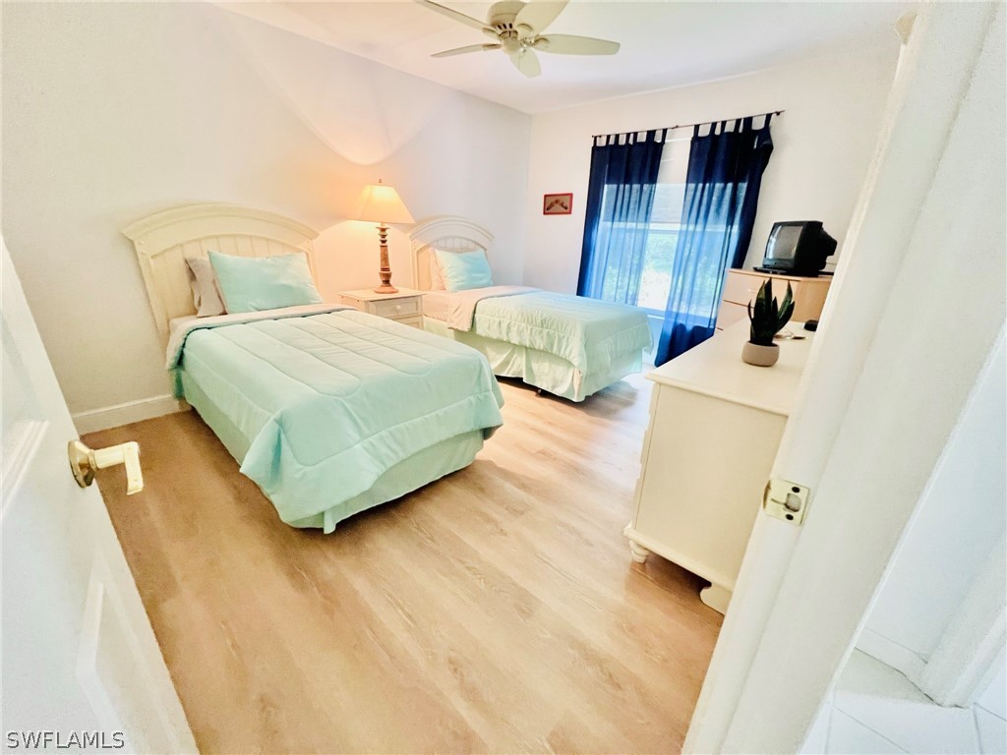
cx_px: 504
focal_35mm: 13
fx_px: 378
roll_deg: -2.0
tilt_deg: -21.9
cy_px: 378
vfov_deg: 89.9
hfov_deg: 106.2
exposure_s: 1/60
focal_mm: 1.57
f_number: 1.8
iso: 640
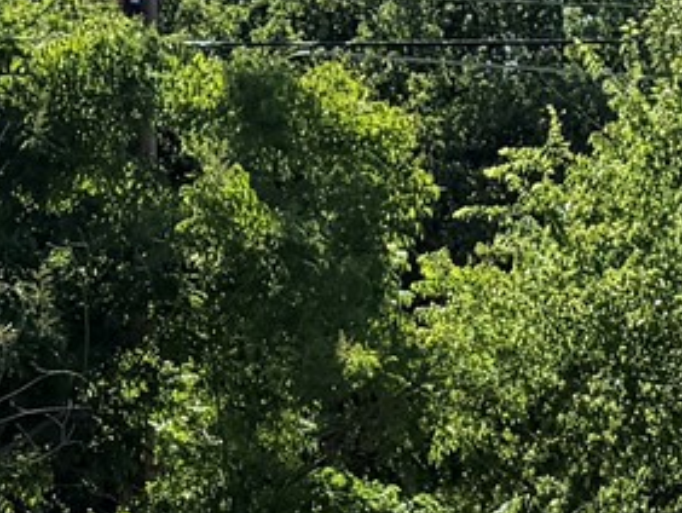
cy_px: 1016
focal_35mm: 174
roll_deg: +1.1
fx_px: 3431
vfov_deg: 8.2
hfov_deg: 11.3
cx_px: 34
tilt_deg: -5.2
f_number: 1.78
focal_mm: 6.76
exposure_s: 1/2525
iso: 100
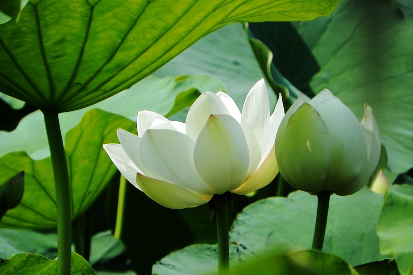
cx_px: 206
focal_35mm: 394
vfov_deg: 3.5
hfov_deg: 5.2
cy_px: 154
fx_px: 4519
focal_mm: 67.2
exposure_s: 1/200
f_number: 5
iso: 64
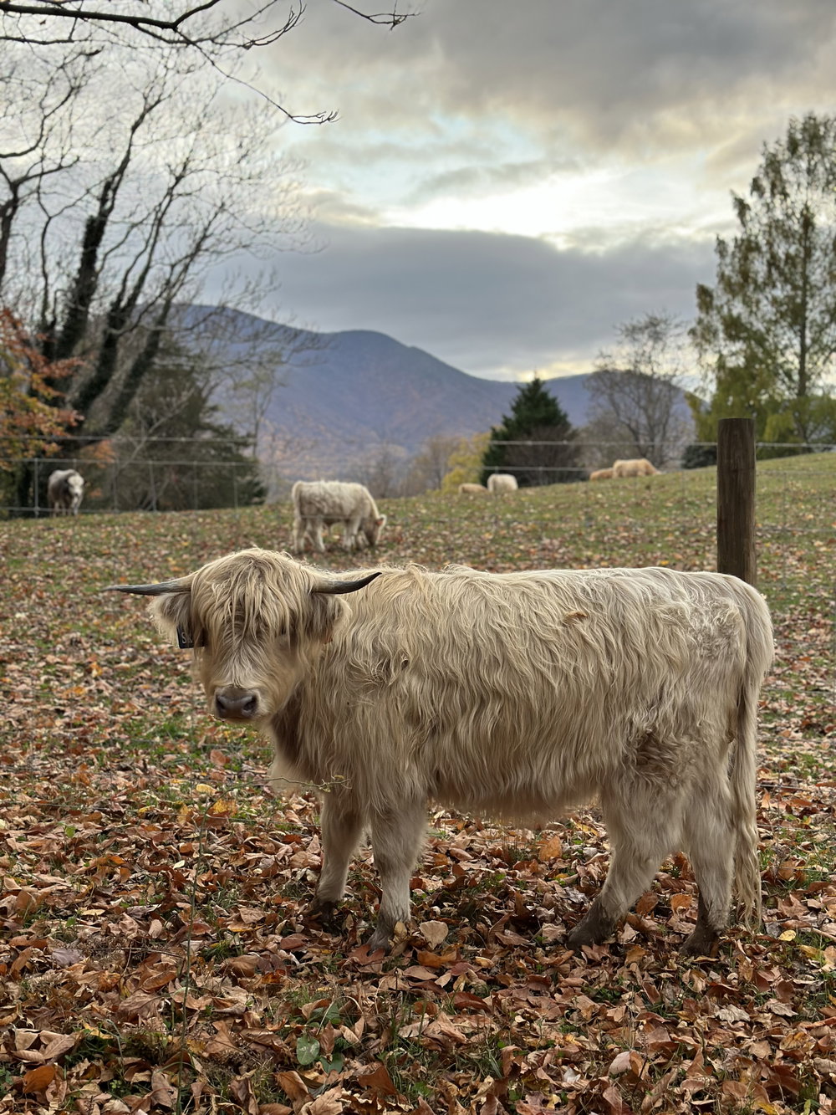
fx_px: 1545
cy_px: 558
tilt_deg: +0.3
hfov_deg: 30.3
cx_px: 418
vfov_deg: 39.7
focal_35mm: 48
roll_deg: -2.0
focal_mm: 6.86
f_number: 1.78
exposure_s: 1/419
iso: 80
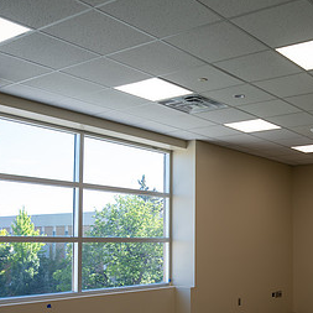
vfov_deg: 35.6
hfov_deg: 34.7
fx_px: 481
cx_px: 261
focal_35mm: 47
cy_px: 216
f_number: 4
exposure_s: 1/160
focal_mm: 24
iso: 125
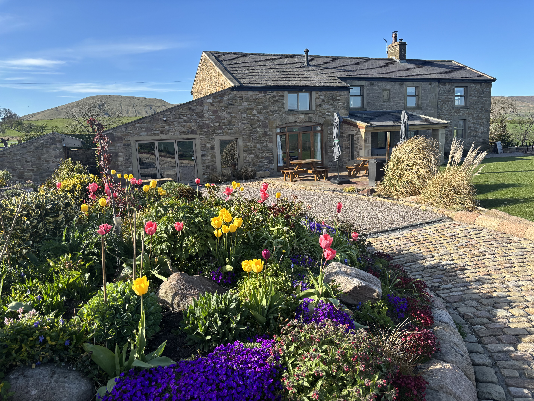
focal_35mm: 26
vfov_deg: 53.1
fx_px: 401
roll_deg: +2.4
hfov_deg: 67.3
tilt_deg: -9.0
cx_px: 267
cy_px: 200
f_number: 1.6
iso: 50
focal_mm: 5.96
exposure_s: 1/1311
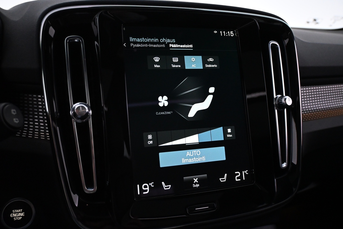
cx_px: 172
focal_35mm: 29
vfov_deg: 44.6
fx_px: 279
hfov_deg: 63.2
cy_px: 114
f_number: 3.8
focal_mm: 19.5
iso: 3200
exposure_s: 1/80
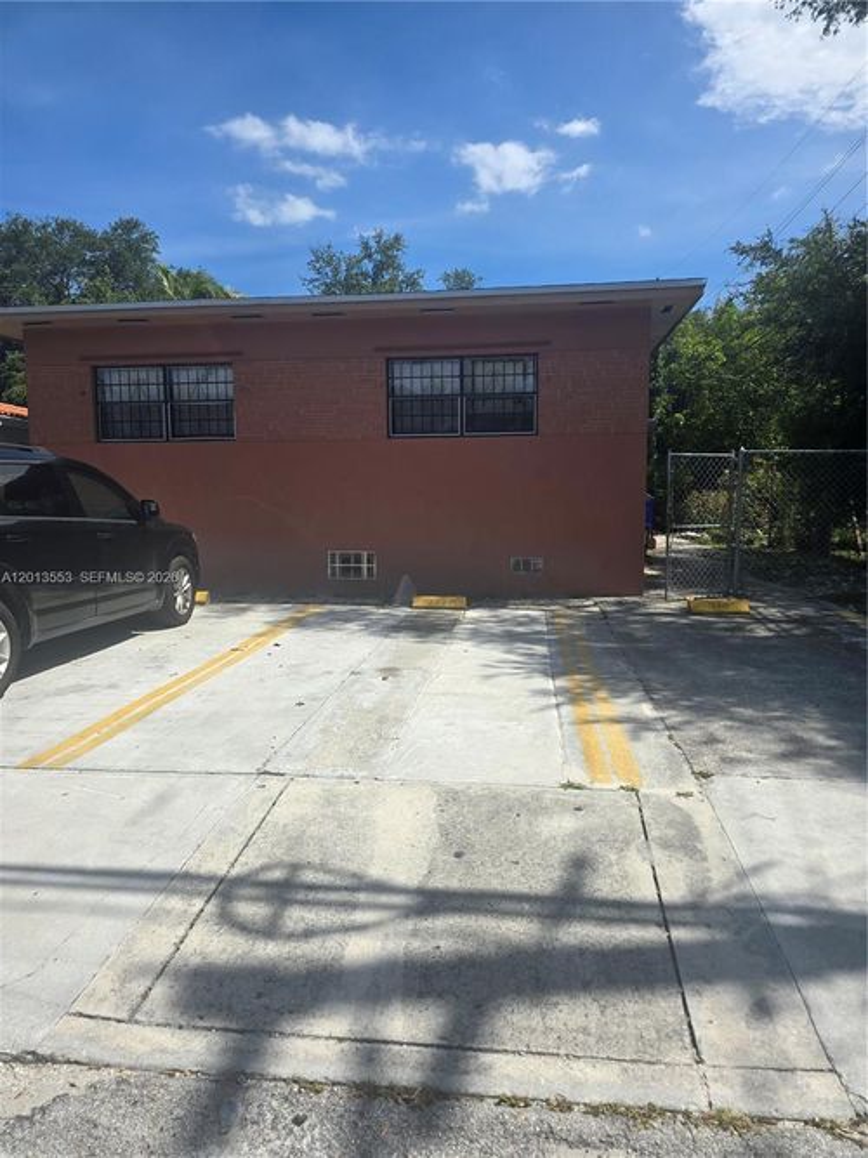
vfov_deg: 73.9
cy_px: 579
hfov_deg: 58.9
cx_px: 434
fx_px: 769
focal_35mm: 23
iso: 12
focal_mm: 6.3
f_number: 1.7
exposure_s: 1/1024
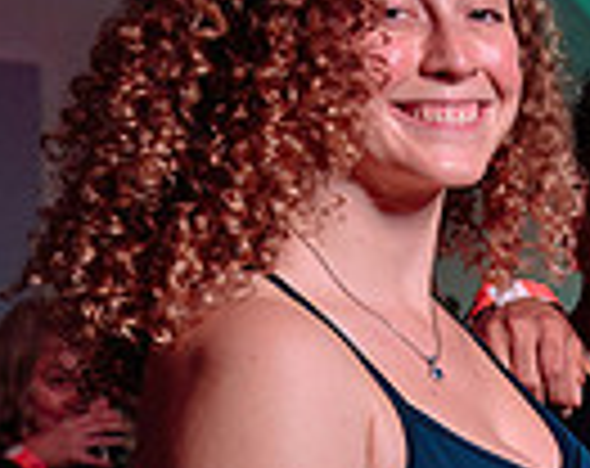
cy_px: 648
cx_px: 1503
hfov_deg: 11.6
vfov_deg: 11.4
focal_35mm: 130
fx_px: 2263
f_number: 3.2
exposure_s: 1/100
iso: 800
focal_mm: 24
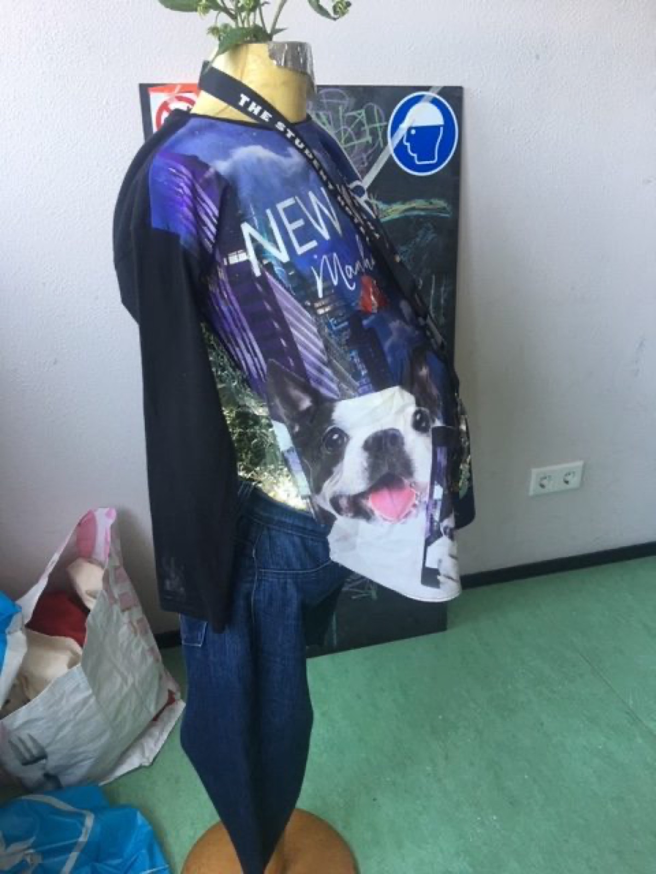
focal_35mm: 29
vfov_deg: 61.7
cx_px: 328
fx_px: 733
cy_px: 437
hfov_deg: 48.2
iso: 32
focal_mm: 4.15
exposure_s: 1/33
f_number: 2.2
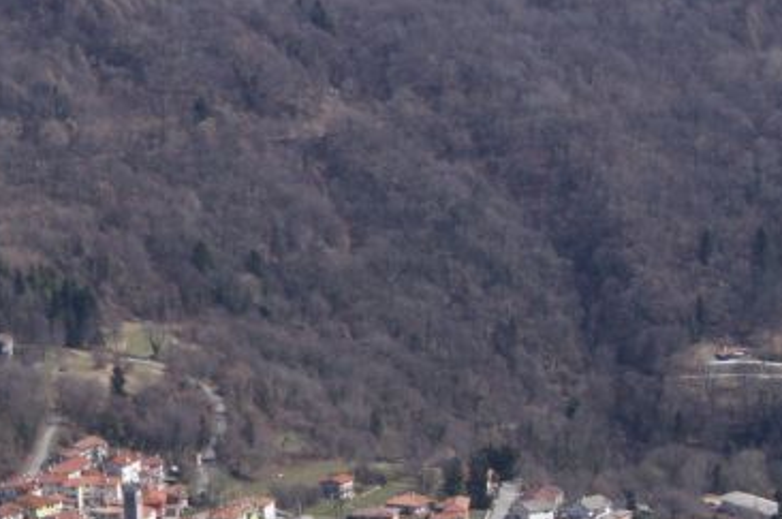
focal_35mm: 184
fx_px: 3986
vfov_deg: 7.4
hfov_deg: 10.9
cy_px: 136
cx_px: -263
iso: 200
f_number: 16
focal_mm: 35
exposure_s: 1/160
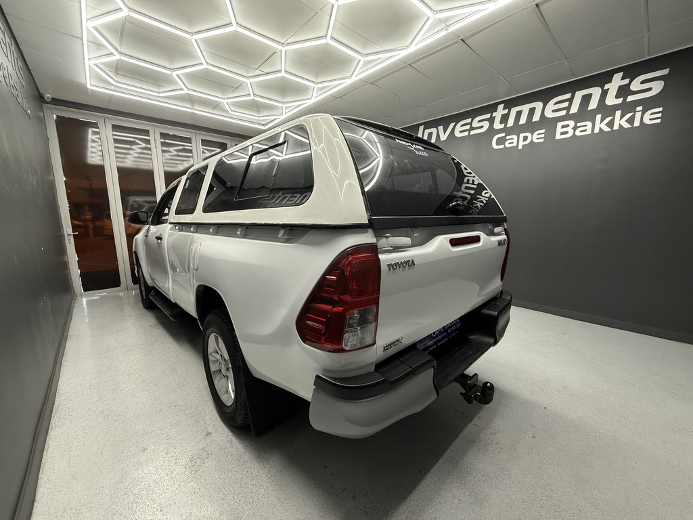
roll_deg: -0.1
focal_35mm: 14
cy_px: 260
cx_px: 346
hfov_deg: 102.1
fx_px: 280
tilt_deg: -8.7
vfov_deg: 85.7
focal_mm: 2.22
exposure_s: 1/100
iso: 250
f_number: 2.2
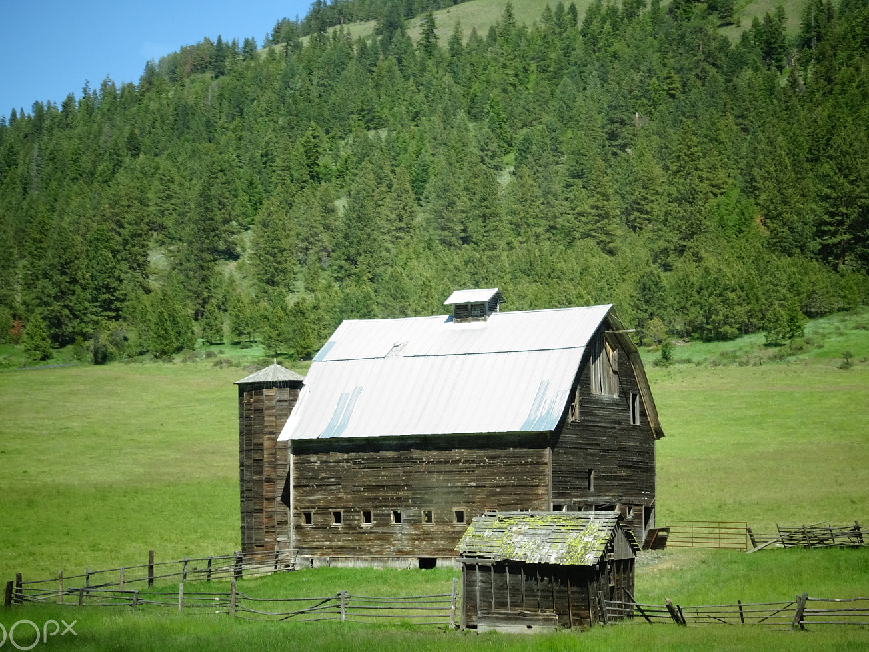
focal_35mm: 81
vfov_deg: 18.2
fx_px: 2033
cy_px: 323
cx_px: 444
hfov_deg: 24.1
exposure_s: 1/500
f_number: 4.5
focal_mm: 11.32
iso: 100
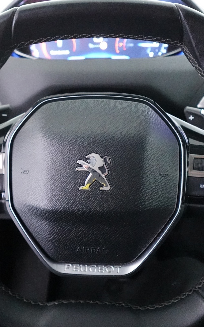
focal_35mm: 31
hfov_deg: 40.5
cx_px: 83
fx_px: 276
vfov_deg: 61.2
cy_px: 165
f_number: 2
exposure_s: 1/80
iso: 5000
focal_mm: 7.6
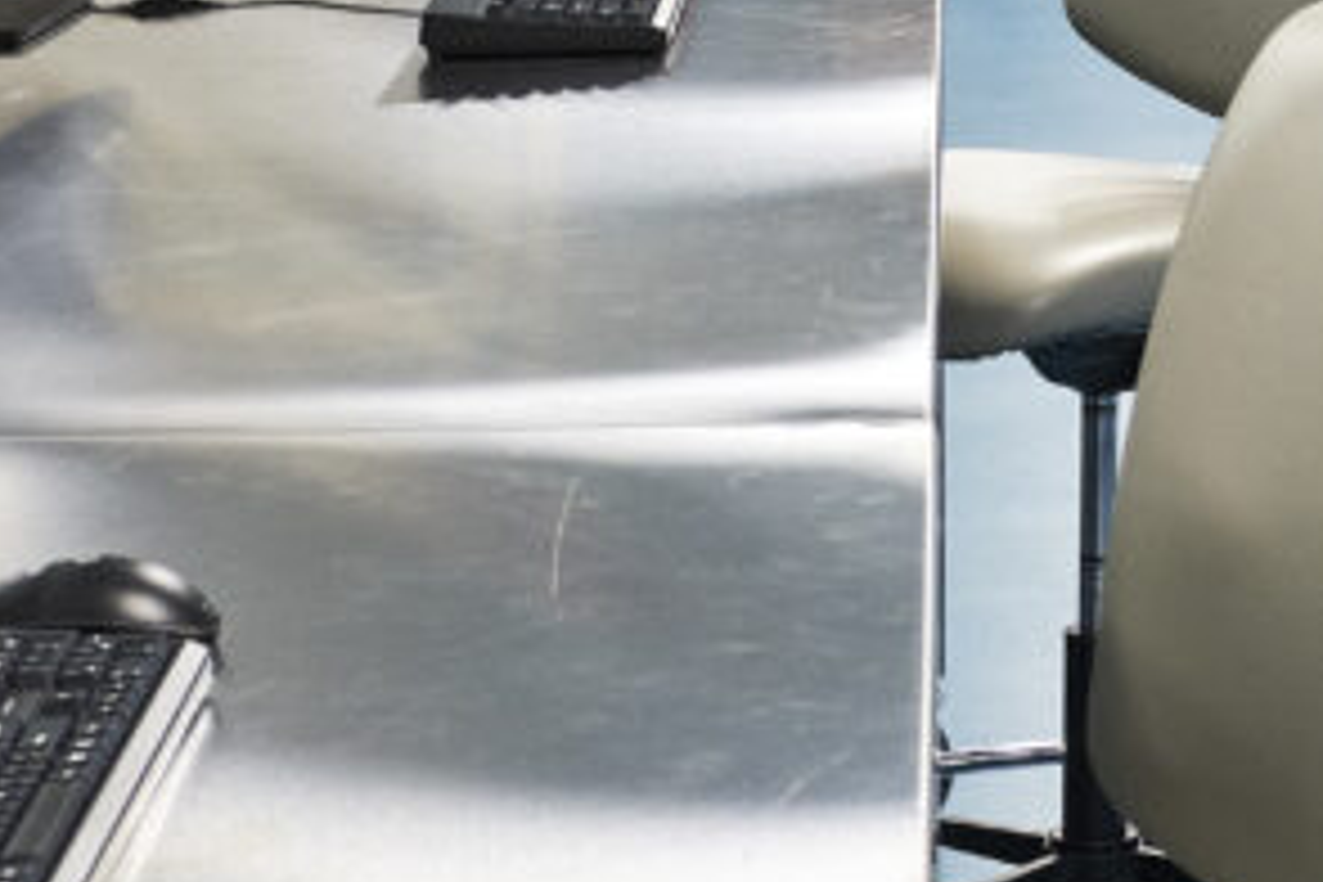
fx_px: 6137
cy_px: -110
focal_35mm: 167
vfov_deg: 8.2
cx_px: 1858
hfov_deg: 11.9
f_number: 5.6
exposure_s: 1/30
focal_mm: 32.1
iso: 500
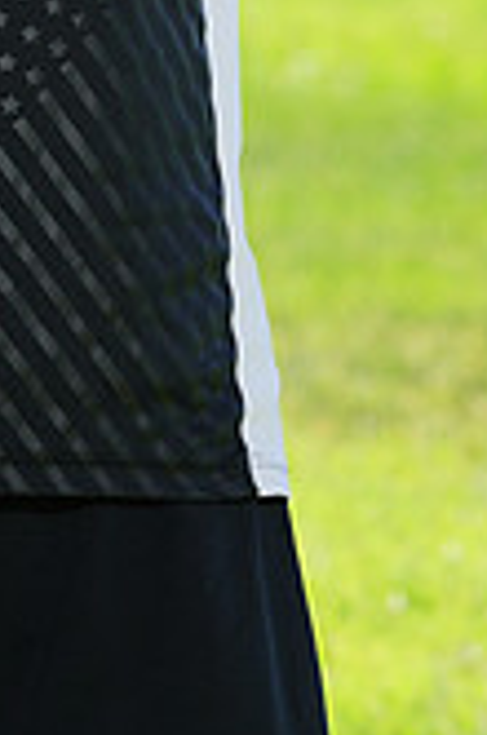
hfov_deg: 1.5
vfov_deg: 2.3
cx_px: 27
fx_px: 18053
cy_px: -438
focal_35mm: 886
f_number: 10
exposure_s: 1/200
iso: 200
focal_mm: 253
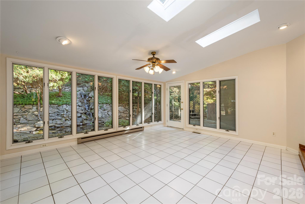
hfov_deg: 100.4
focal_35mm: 15
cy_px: 102
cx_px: 152
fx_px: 127
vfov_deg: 77.4
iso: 320
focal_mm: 15
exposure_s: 1/50
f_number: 7.1
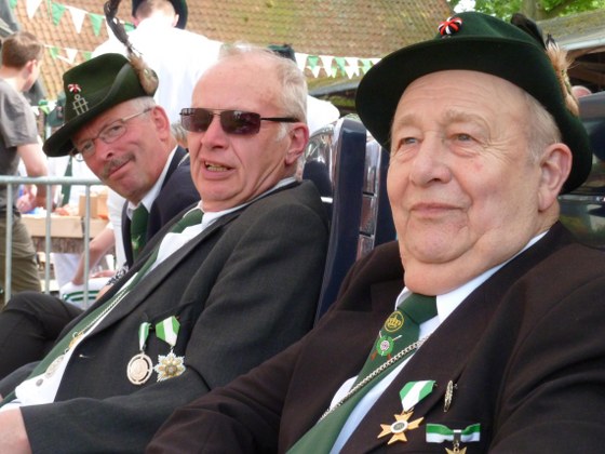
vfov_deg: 21.9
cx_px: 302
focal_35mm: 67
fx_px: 1171
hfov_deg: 29.0
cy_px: 227
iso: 320
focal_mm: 11
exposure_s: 1/250
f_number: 4.1
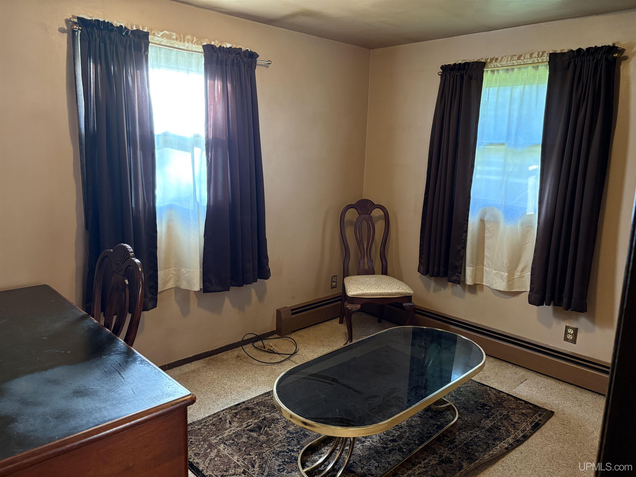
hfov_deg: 67.3
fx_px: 478
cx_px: 318
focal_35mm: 26
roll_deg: -1.1
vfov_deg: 53.1
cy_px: 238
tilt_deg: -9.9
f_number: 1.6
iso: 250
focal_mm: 5.96
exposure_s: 1/60
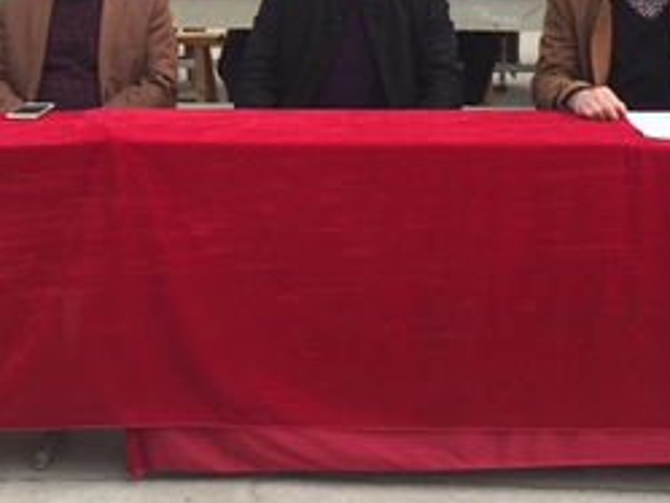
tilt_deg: -0.5
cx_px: 342
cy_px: -167
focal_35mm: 93
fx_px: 1801
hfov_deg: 21.1
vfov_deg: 15.1
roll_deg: -1.0
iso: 32
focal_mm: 4.15
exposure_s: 1/314
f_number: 2.2
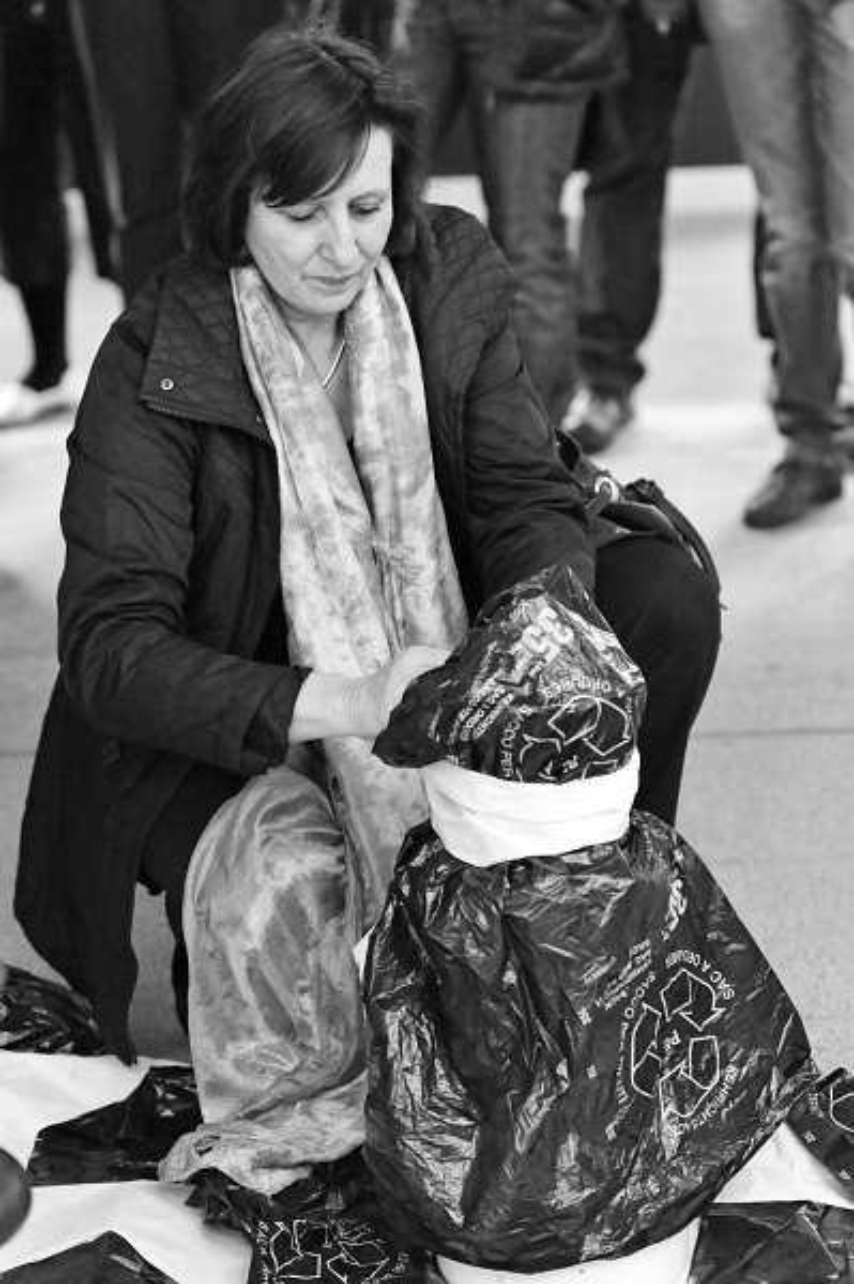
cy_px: 642
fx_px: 3992
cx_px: 427
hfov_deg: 12.2
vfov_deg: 18.3
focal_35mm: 112
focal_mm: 112
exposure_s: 1/60
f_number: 4
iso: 6400
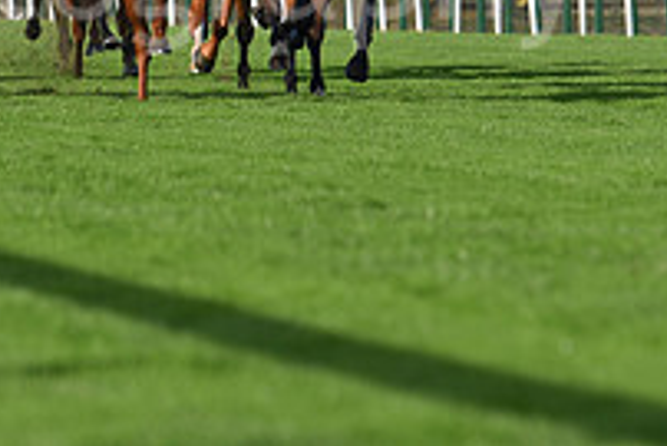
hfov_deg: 3.6
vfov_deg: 2.4
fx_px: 10624
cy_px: -190
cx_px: 165
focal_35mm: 573
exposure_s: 1/2000
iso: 400
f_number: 5
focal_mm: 200
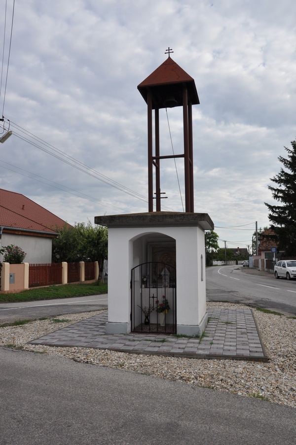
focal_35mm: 32
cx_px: 148
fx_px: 389
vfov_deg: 59.5
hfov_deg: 41.6
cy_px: 222
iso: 400
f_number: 10
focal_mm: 21
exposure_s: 1/400
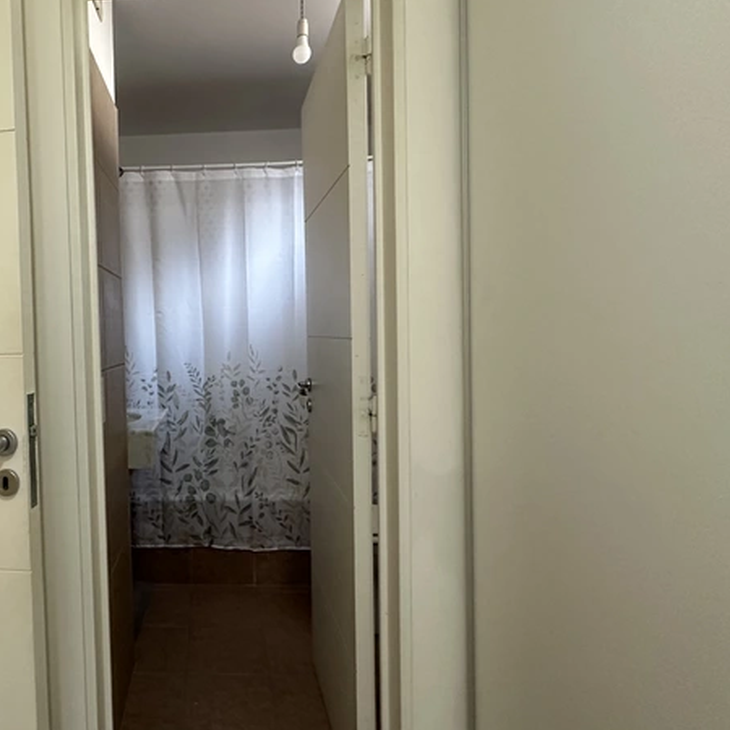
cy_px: 352
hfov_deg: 65.2
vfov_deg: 69.6
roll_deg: +1.5
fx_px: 525
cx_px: 178
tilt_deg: -3.2
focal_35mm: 22
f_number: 2.2
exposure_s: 1/60
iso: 320
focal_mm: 2.22
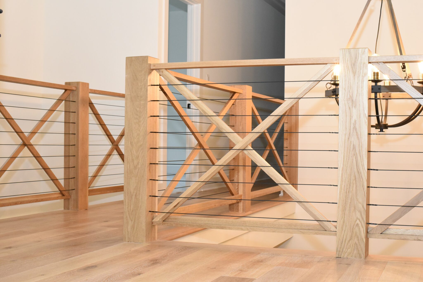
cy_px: 141
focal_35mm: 50
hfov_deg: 39.6
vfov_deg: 27.0
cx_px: 212
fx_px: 588
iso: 6400
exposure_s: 1/100
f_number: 10
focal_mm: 50
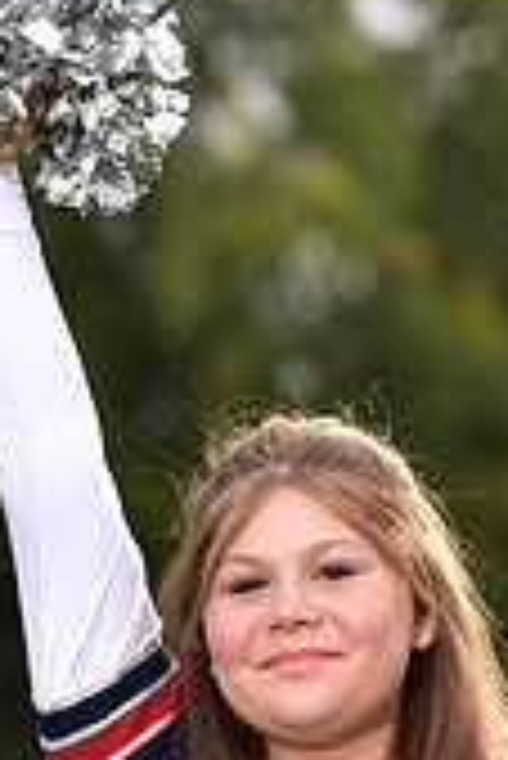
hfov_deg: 3.1
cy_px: 949
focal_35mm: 446
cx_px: 384
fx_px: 9420
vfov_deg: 4.6
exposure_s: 1/250
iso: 160
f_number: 4.5
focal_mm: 130
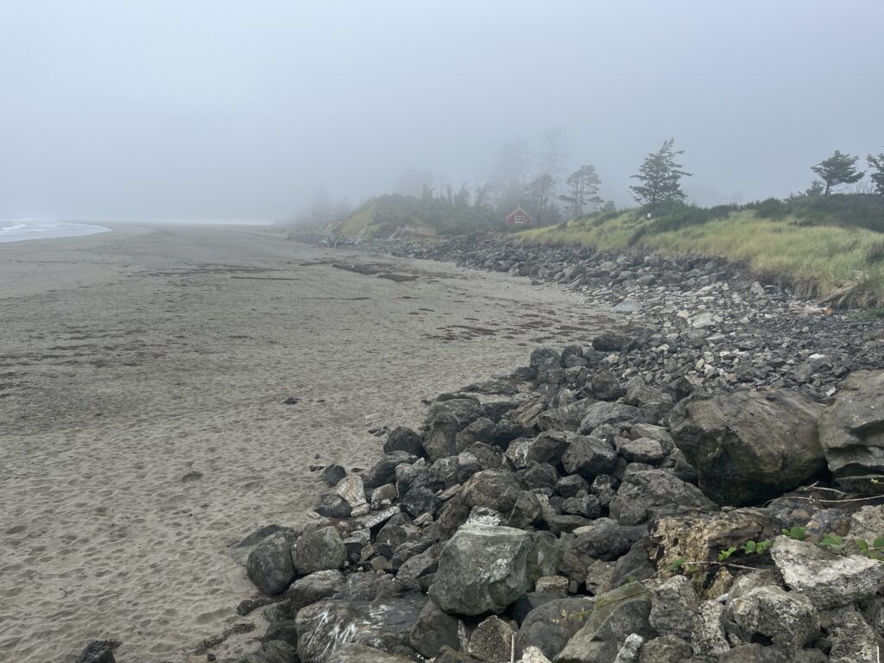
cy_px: 332
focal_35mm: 26
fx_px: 664
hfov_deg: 67.3
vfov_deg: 53.1
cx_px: 442
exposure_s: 1/992
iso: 50
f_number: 1.6
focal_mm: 5.1
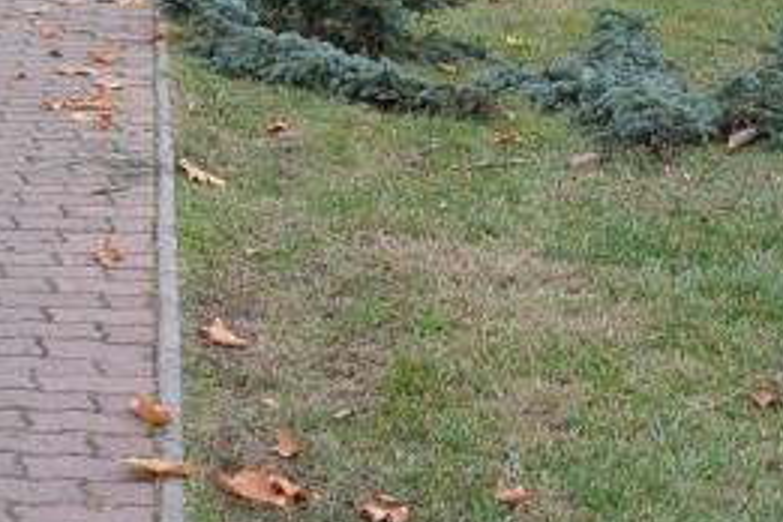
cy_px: -248
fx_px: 2197
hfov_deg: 19.8
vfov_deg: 12.9
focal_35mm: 101
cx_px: 87
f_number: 4.5
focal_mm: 22
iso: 400
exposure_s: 1/80
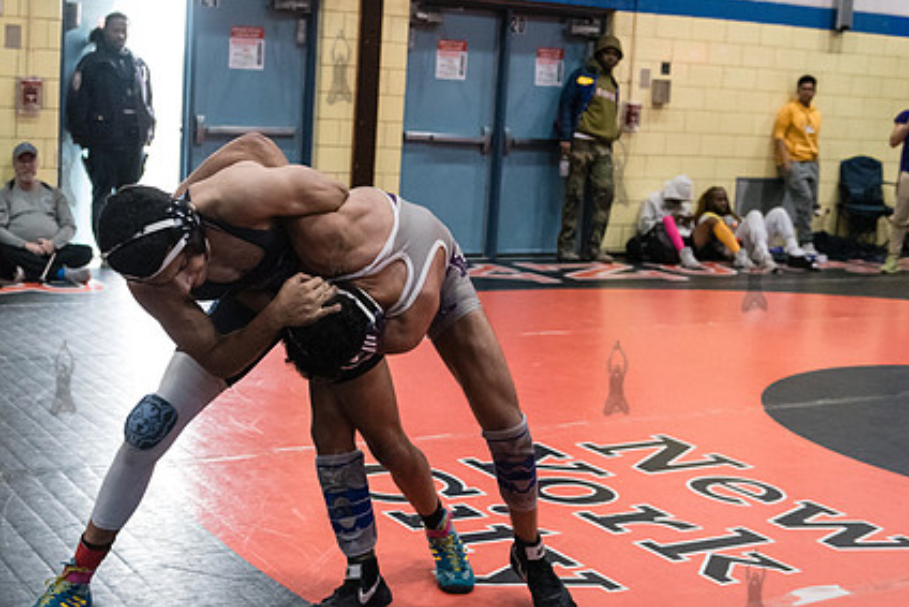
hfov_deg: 37.9
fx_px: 1313
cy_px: 273
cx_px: 339
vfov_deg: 26.0
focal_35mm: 52
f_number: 3.2
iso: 8000
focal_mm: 38
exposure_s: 1/640
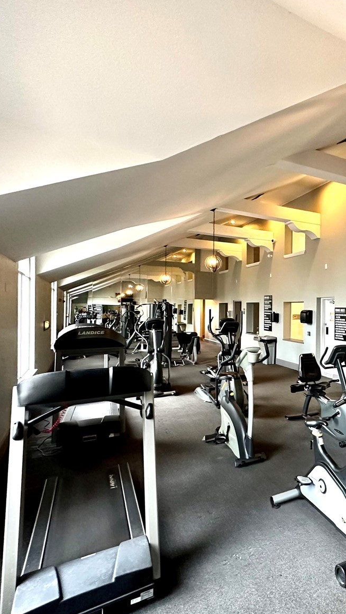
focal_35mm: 21
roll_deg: -0.3
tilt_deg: +0.0
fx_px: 342
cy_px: 307
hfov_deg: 48.2
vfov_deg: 83.8
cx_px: 309
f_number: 2.2
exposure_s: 1/60
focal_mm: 2.22
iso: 500
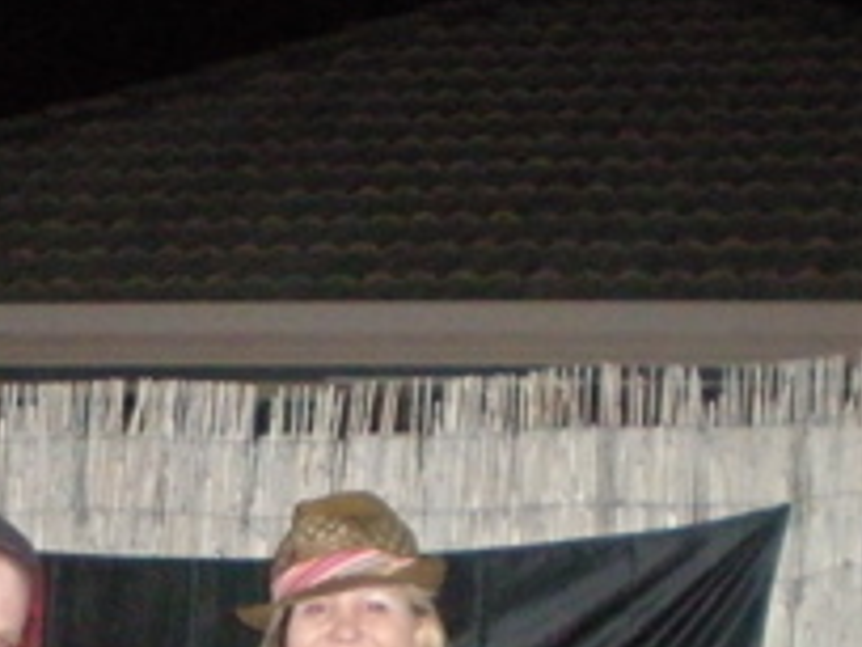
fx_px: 2789
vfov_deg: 12.8
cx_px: 59
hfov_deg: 17.3
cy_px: 858
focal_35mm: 112
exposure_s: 1/60
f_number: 3.1
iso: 800
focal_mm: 6.3
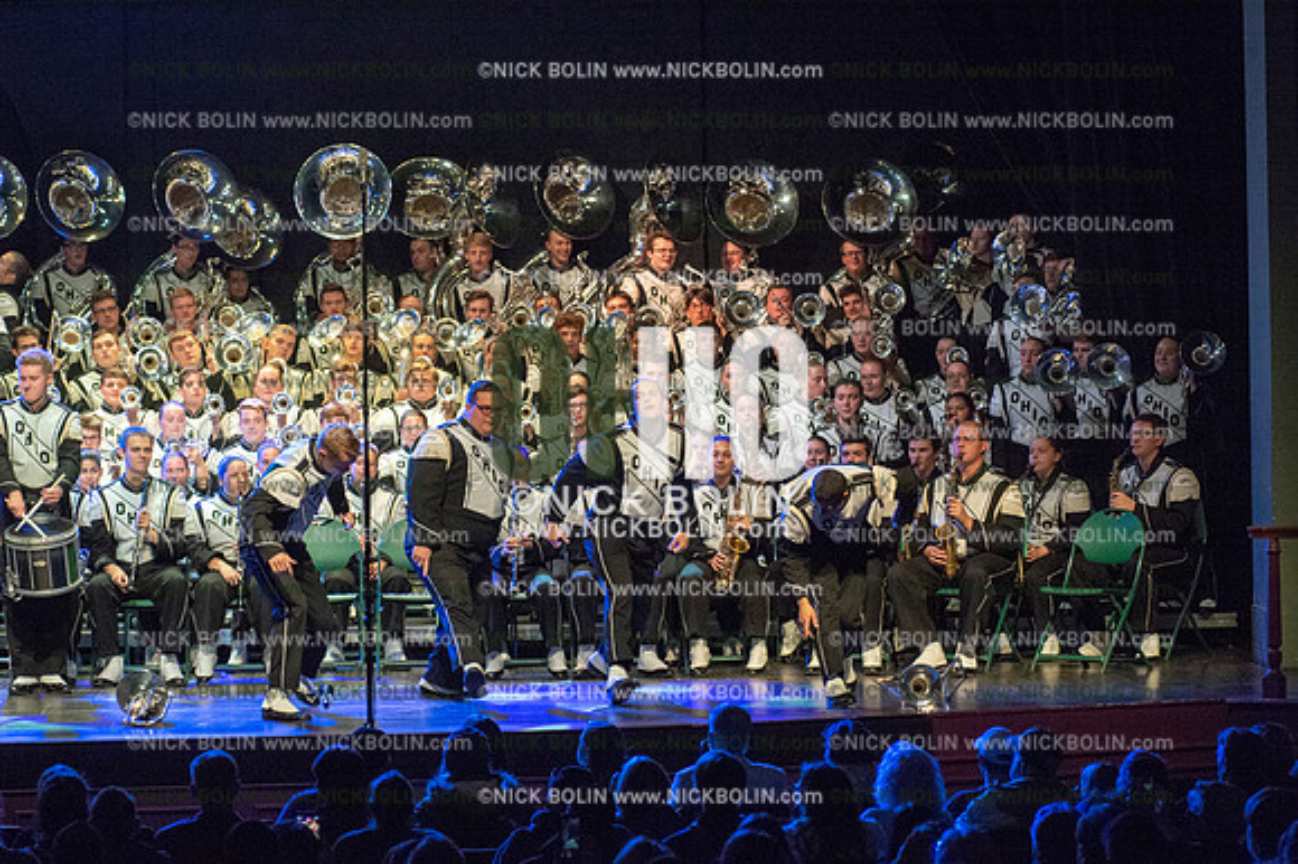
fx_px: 5045
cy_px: 432
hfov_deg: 14.7
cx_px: 649
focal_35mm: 140
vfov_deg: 9.8
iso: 8000
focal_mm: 140
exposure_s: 1/400
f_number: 5.6
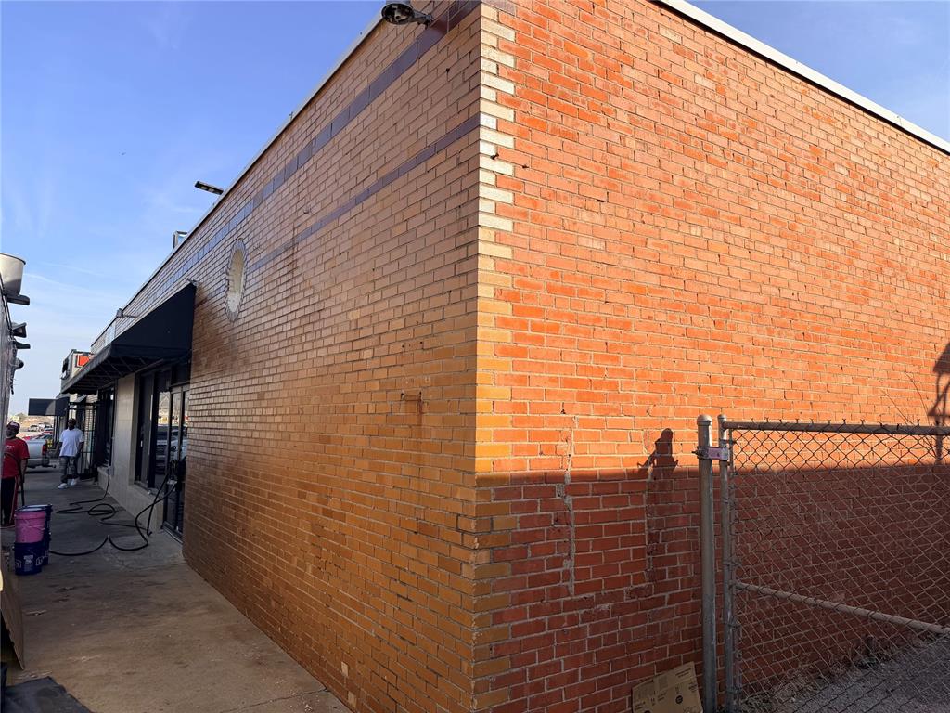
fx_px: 659
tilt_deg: +6.6
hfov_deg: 71.6
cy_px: 356
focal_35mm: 24
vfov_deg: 56.8
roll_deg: -0.4
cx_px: 475
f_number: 1.78
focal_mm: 6.76
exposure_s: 1/3584
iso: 80
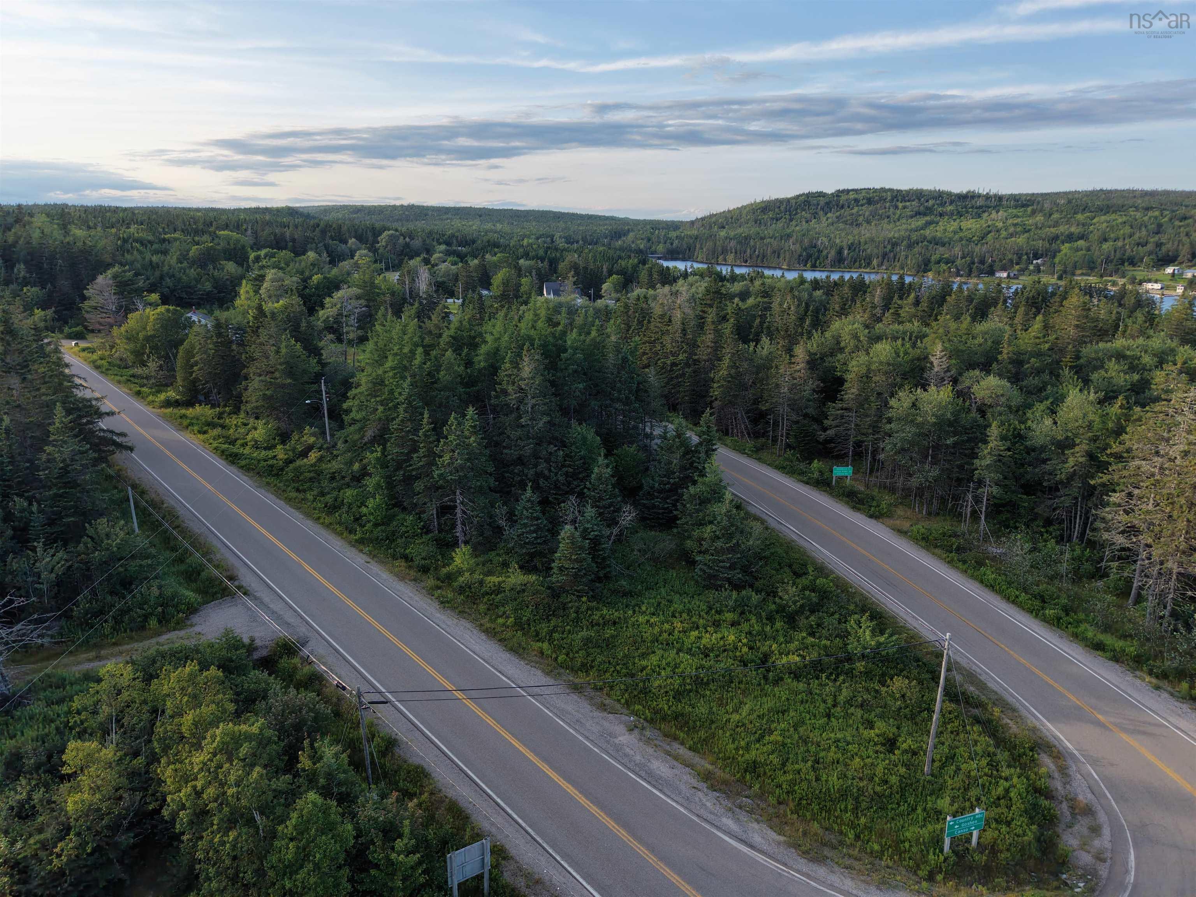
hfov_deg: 73.9
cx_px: 598
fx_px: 795
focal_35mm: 23
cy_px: 448
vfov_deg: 58.9
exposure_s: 1/500
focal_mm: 8.67
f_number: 1.8
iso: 100
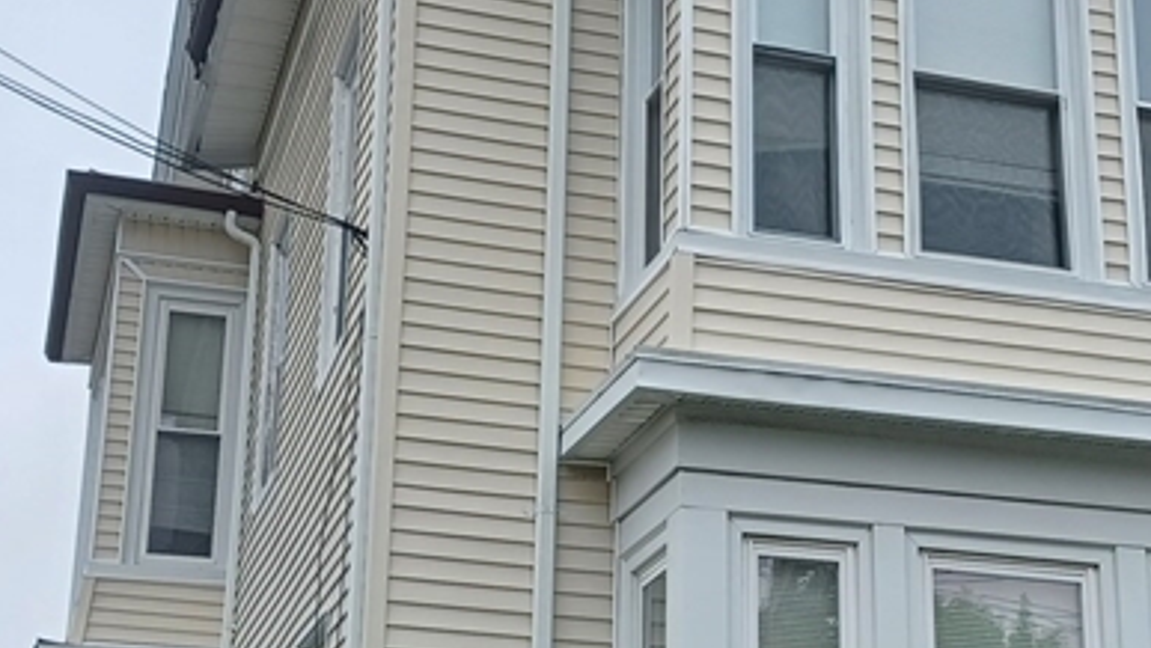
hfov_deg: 29.1
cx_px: 770
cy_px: 422
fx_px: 2198
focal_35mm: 72
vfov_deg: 16.7
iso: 32
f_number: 1.8
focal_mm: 4.6
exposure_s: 1/347
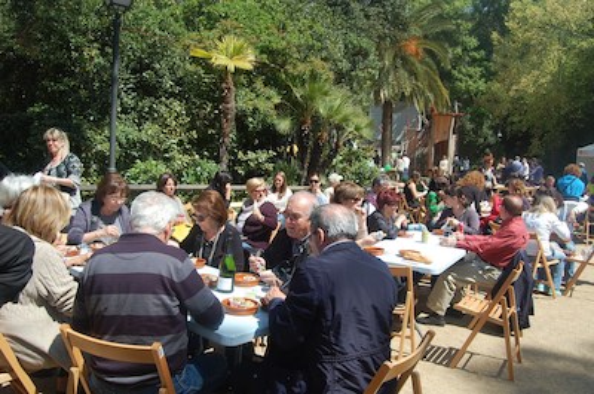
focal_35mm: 30
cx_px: 297
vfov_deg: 43.4
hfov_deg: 62.0
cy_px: 197
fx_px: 494
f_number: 9
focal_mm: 20
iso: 200
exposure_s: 1/320
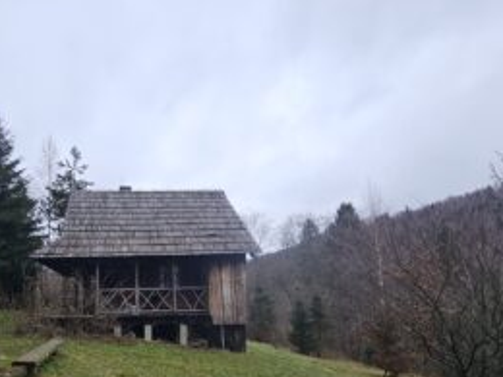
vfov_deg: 63.1
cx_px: 151
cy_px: 271
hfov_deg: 77.9
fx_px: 291
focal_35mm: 20
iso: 64
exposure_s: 1/120
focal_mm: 2.2
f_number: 2.2
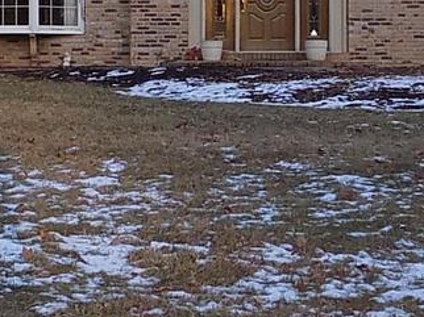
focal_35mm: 103
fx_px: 1261
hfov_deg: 19.0
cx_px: 107
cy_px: 109
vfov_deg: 14.3
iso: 80
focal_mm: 4
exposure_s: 1/80
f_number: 3.1
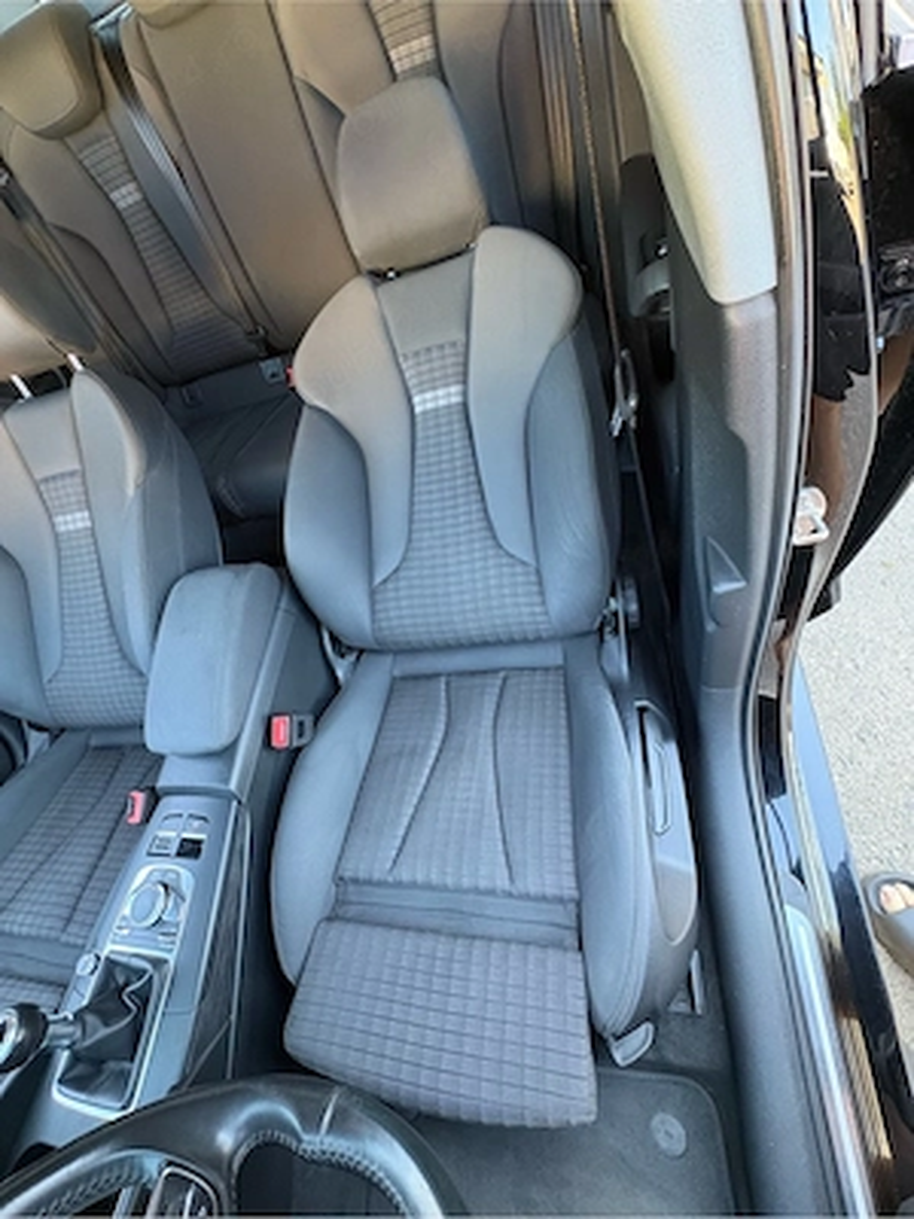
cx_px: 457
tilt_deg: -56.7
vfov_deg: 102.1
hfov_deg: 85.7
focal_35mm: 14
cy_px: 610
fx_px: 493
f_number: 2.2
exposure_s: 1/60
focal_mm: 2.22
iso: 400
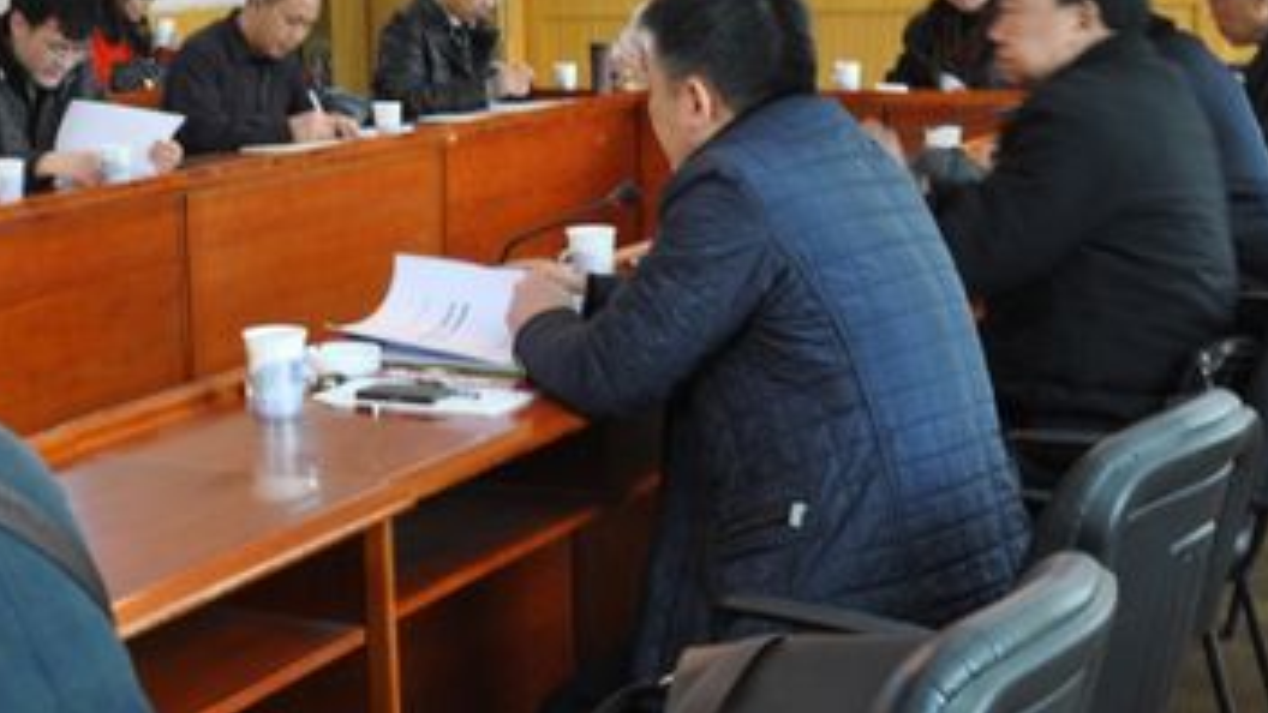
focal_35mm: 75
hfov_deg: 28.0
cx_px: 403
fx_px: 2522
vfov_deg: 16.1
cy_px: 225
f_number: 4
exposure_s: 1/15
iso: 400
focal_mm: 28
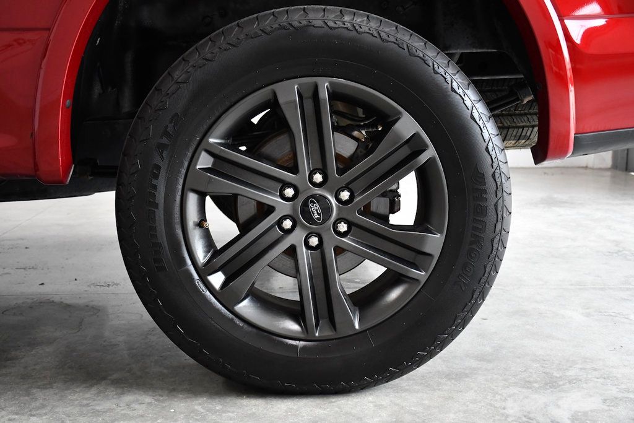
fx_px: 845
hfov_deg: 41.1
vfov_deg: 28.1
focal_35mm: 48
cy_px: 212
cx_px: 317
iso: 2500
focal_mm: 32
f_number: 4
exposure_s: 1/1000
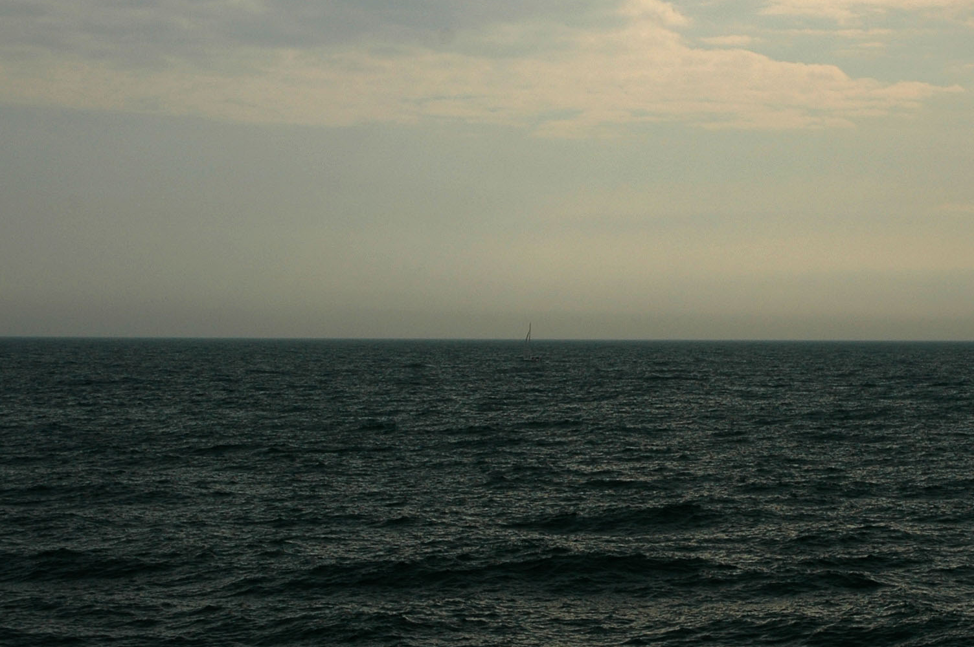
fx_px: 2757
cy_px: 347
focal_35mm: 102
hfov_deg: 19.6
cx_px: 886
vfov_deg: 13.4
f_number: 10
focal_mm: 34
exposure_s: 1/400
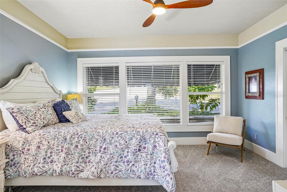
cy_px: 96
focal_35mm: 19
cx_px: 144
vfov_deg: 64.5
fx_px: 151
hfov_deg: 86.9
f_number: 9
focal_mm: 19
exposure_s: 1/25
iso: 400
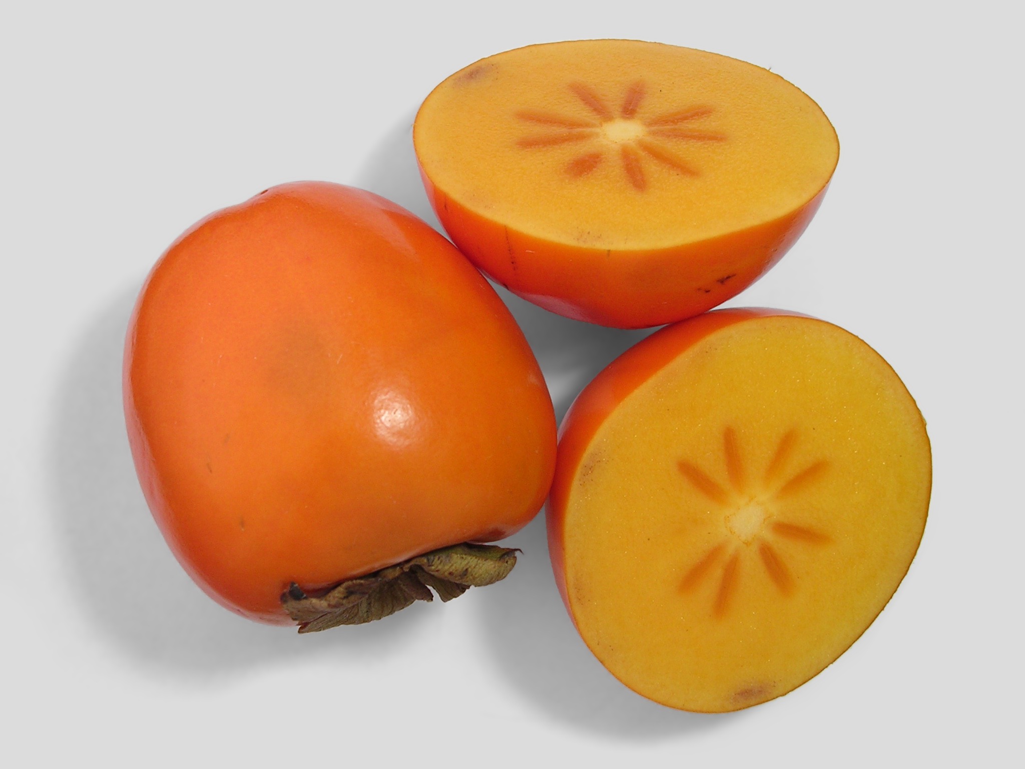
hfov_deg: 43.9
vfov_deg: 33.6
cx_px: 512
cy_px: 384
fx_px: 1273
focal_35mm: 43
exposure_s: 1/37.6
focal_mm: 6.6
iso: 100
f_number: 3
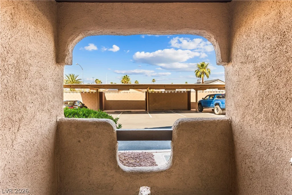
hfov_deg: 93.3
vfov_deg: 70.5
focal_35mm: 17
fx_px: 138
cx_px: 146
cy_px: 98
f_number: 8
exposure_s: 1/8000
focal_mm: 17
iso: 400
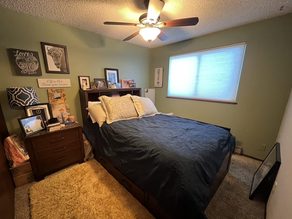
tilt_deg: -14.4
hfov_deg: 101.9
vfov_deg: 85.6
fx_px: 118
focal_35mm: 14
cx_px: 137
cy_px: 115
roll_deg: +0.7
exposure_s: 1/24
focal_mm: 1.57
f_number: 1.8
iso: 2000
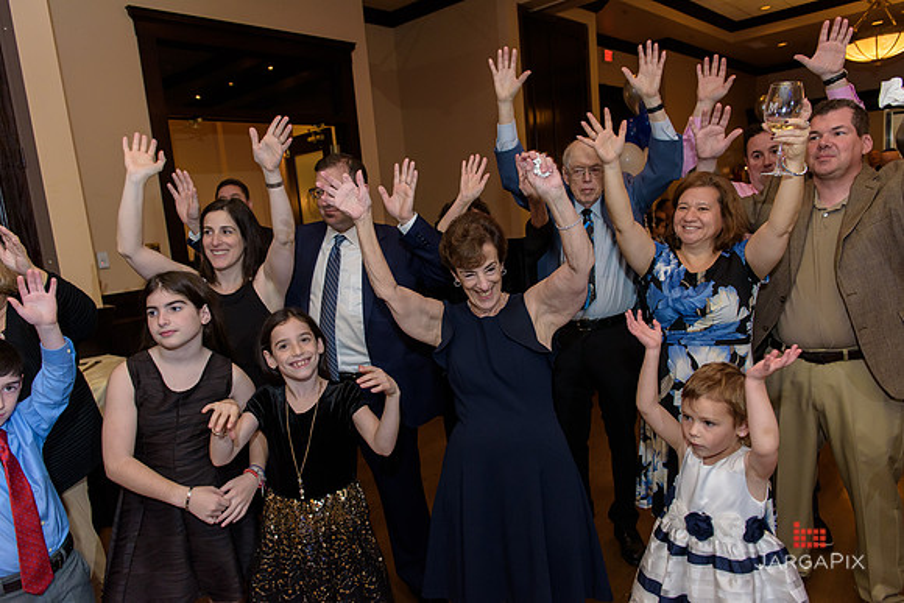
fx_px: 603
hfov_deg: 73.7
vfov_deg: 53.2
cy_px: 302
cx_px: 452
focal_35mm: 24
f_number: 3.2
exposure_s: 1/125
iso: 1600
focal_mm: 24
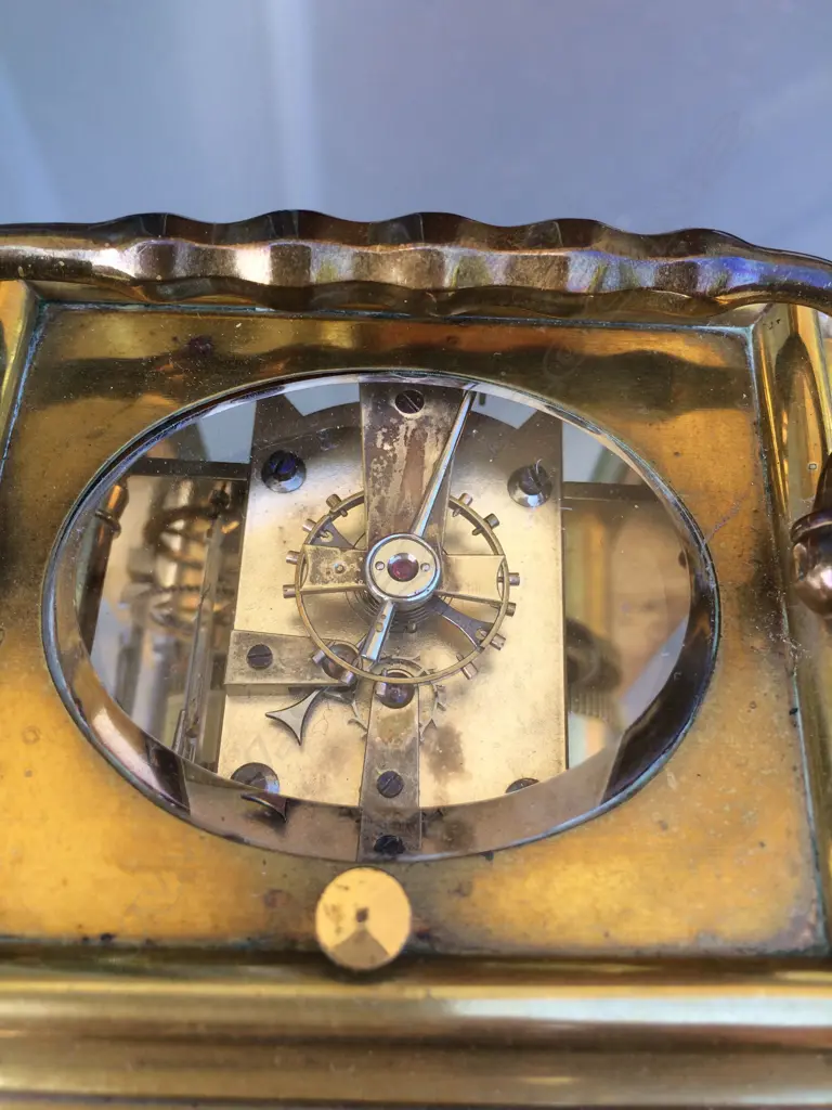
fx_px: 961
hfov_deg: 46.8
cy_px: 555
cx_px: 416
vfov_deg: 60.0
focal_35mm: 30
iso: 32
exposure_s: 1/123
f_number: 2.2
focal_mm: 4.12
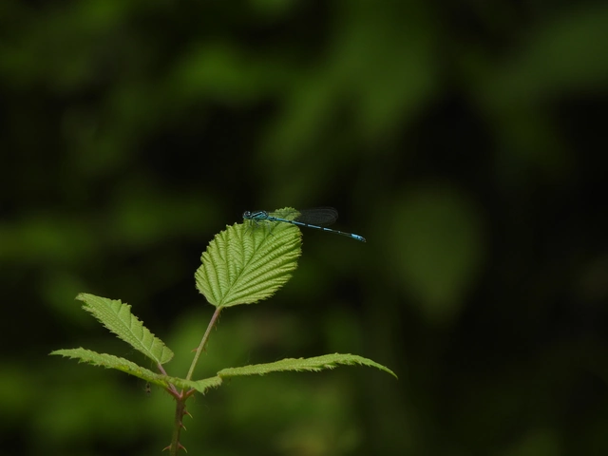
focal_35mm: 600
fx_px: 10538
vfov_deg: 2.5
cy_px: 228
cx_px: 304
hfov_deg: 3.3
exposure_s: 1/125
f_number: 5
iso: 100
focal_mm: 107
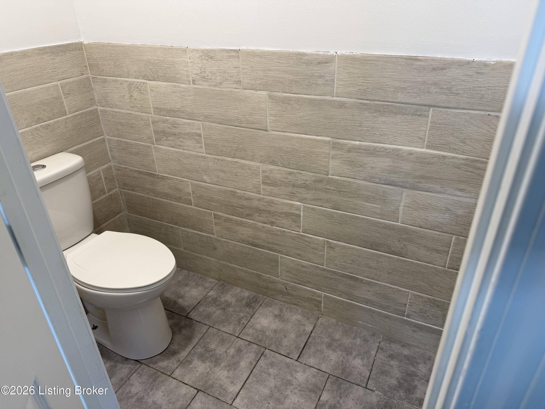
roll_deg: +1.5
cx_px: 272
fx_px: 378
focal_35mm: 24
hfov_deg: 71.6
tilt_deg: -29.2
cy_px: 204
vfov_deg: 56.8
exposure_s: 1/60
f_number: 1.78
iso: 100
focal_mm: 6.76
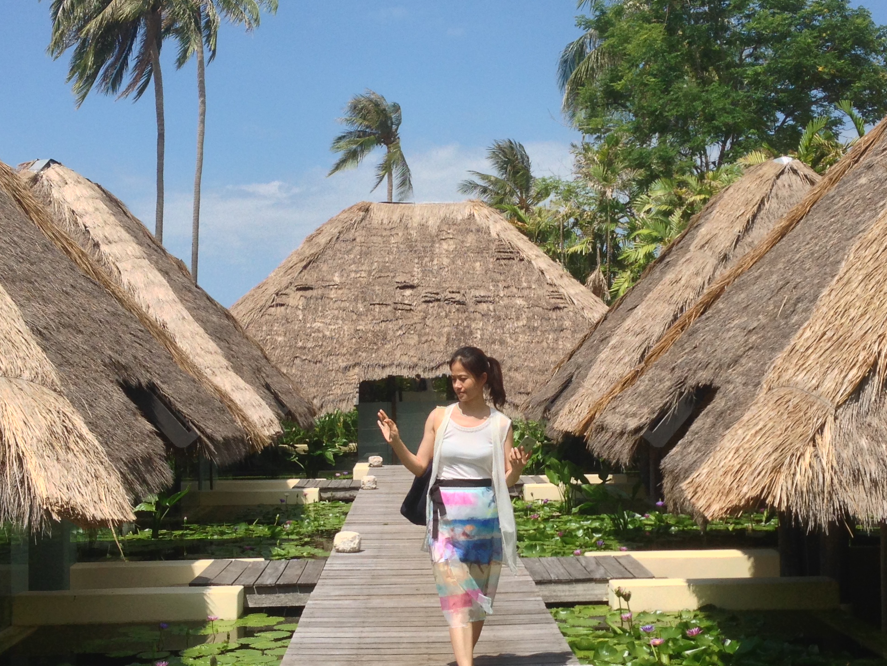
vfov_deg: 26.1
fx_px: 1435
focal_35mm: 56
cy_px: 340
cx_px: 470
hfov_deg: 34.3
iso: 50
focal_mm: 4.12
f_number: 2.4
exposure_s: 1/1642
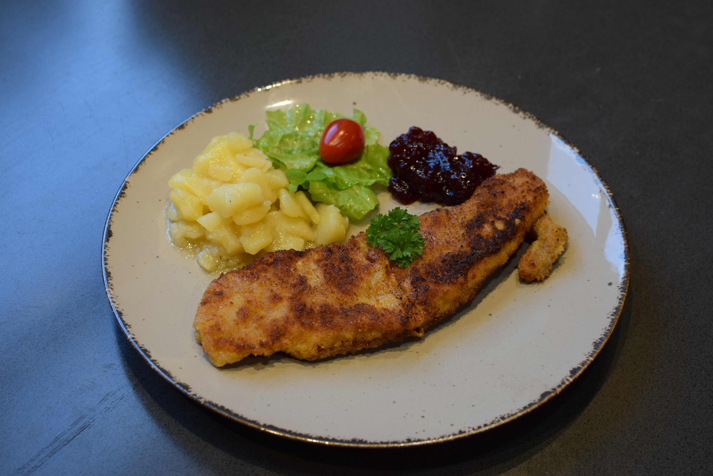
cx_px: 356
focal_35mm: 52
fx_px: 1040
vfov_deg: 25.8
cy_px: 238
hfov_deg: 37.8
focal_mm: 35
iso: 400
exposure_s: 1/100
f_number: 5
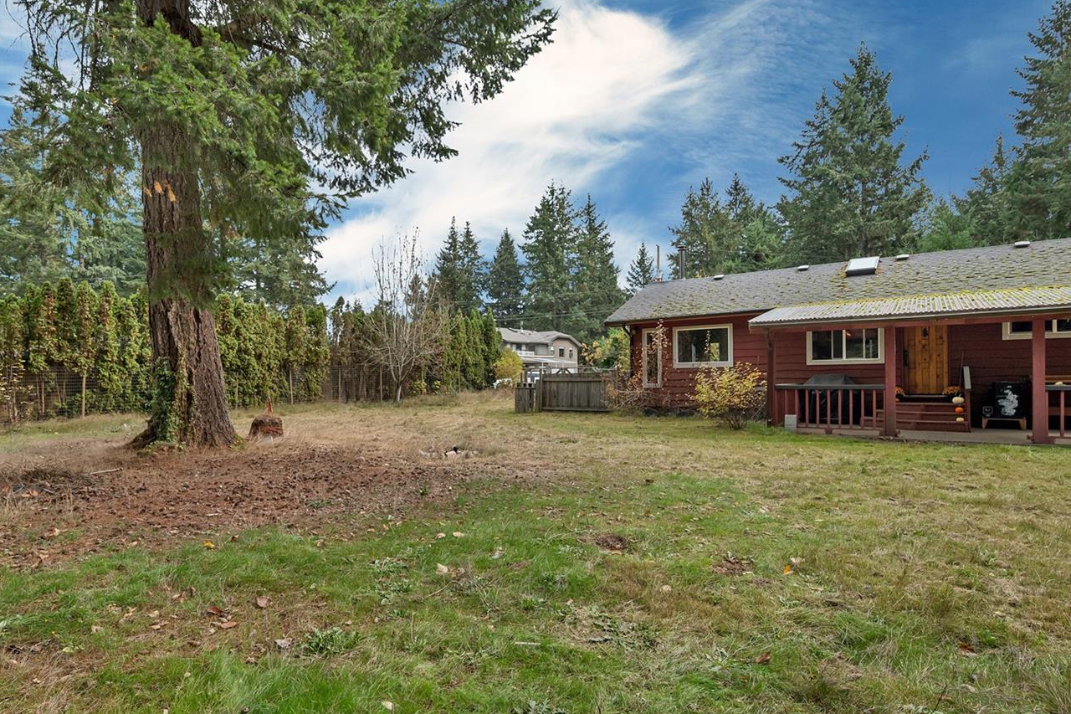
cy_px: 386
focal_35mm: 20
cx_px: 446
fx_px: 595
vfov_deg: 61.8
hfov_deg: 83.3
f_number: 5.6
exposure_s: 1/160
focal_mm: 16
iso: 320
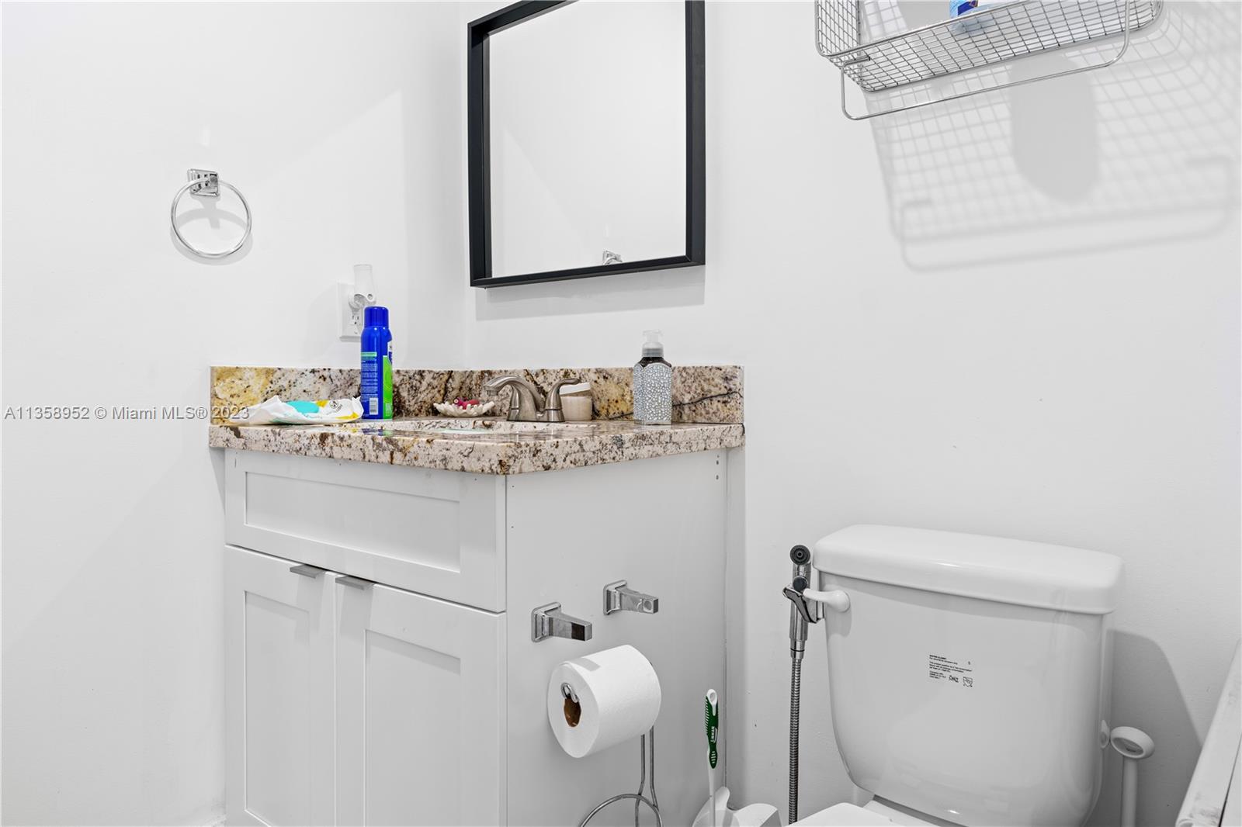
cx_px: 621
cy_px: 414
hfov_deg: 78.6
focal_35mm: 22
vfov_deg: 57.2
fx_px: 759
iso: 200
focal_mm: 22
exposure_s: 1.6
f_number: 9
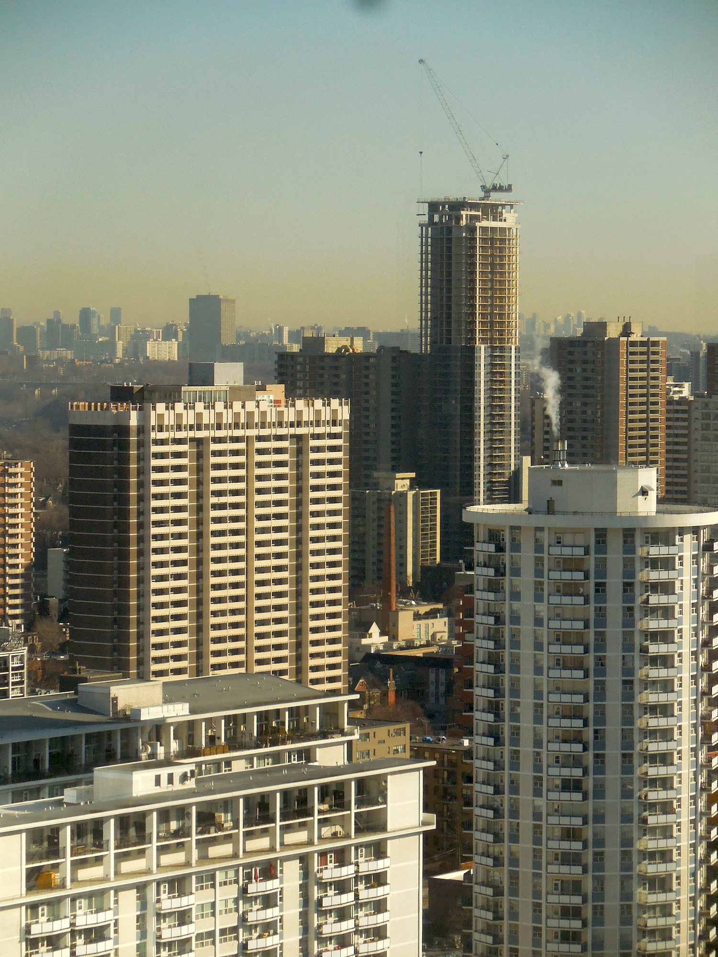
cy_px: 478
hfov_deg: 10.0
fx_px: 4121
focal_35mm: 149
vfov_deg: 13.3
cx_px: 359
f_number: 5.4
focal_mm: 26.8
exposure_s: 1/250
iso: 280
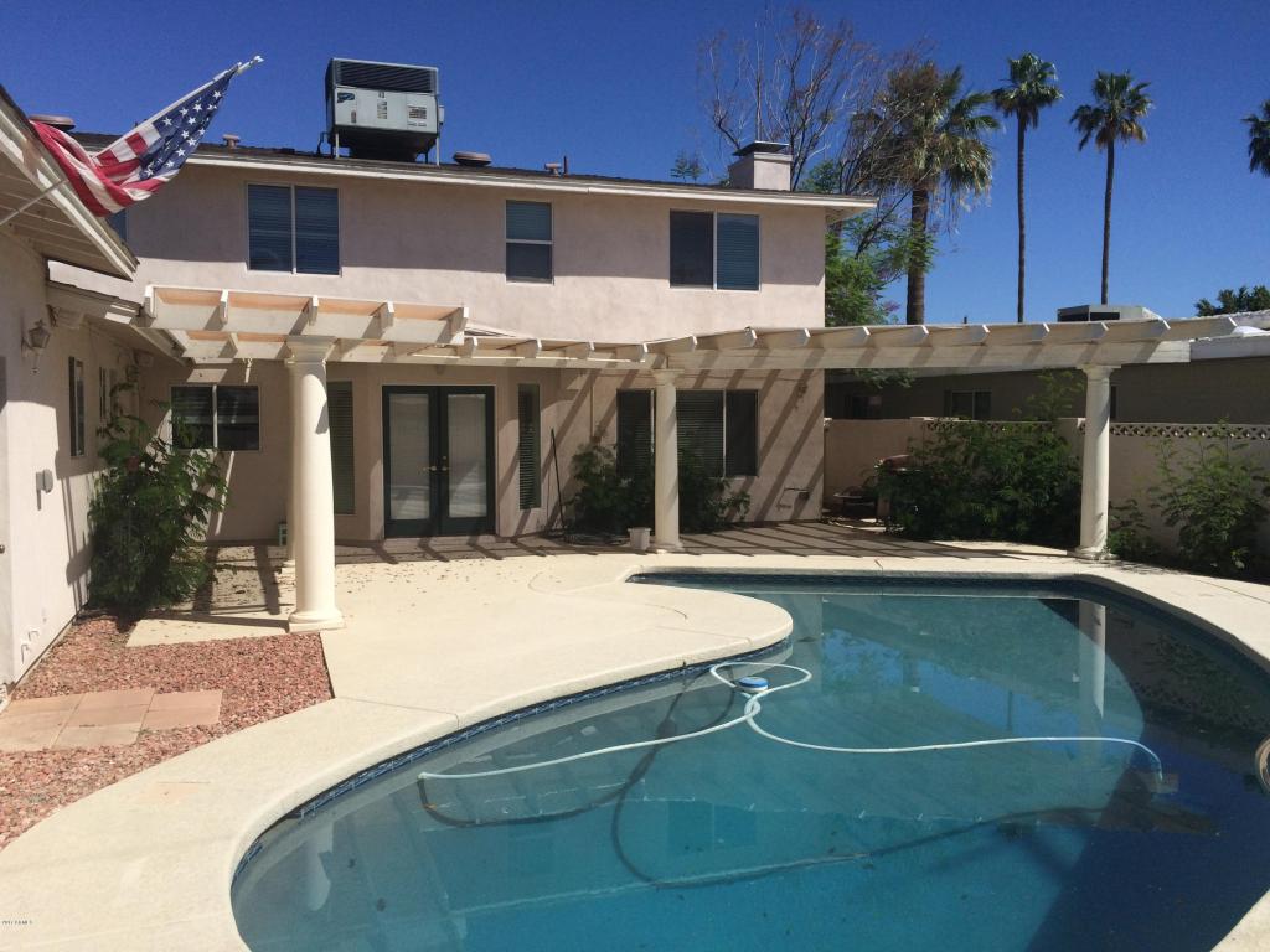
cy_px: 476
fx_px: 1064
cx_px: 635
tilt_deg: -5.0
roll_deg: +1.8
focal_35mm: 29
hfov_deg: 61.7
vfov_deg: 48.2
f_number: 2.2
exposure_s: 1/4566
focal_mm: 4.15
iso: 32
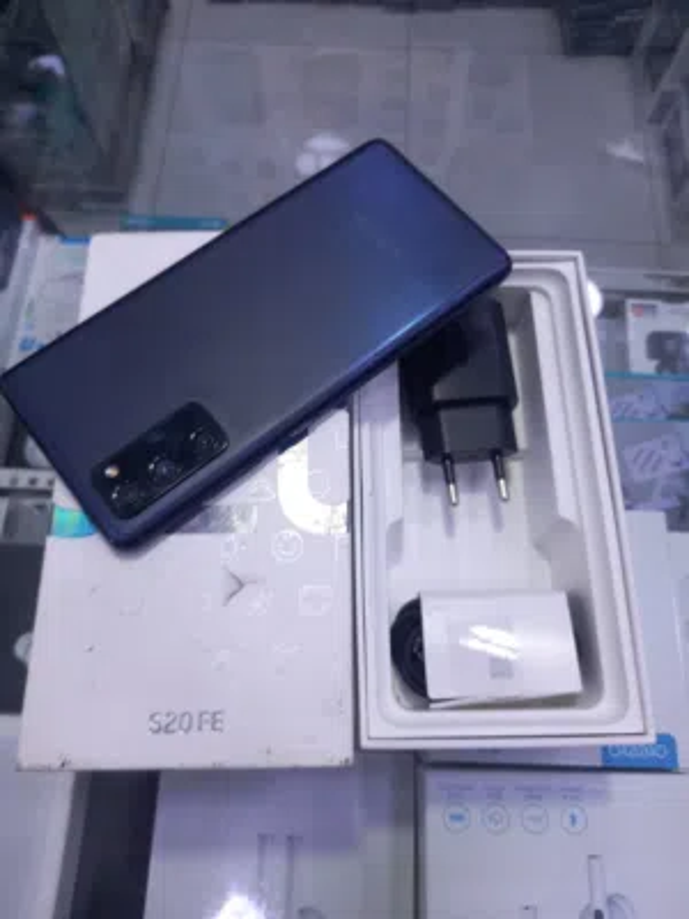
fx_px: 663
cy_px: 460
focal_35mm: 25
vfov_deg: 69.4
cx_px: 344
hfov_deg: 54.9
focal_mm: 4.6
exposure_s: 1/50
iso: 80
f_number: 2
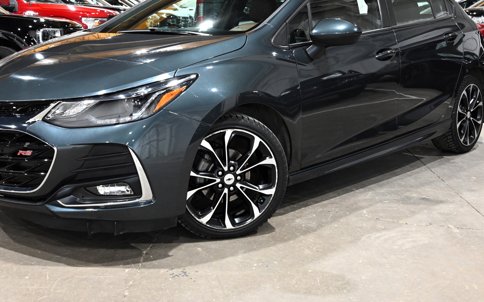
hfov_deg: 43.4
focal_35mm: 46
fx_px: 607
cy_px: 119
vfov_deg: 27.9
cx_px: 219
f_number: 7.1
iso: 4000
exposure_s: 1/60
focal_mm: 38
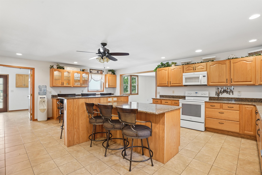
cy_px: 88
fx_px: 116
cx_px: 131
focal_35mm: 16
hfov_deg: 96.7
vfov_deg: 73.7
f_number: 9
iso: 400
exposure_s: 1/8
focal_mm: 16
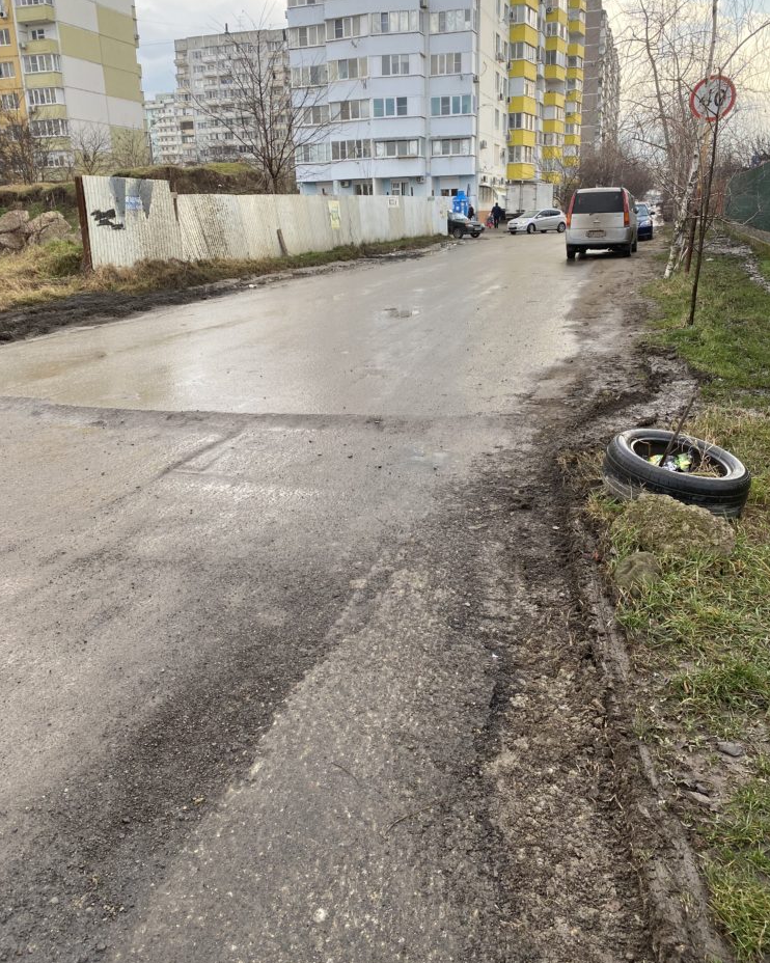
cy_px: 445
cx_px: 382
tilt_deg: -14.8
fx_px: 798
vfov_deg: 62.1
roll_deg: +2.2
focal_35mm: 28
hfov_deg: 51.5
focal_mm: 4.25
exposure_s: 1/390
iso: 32
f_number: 1.8
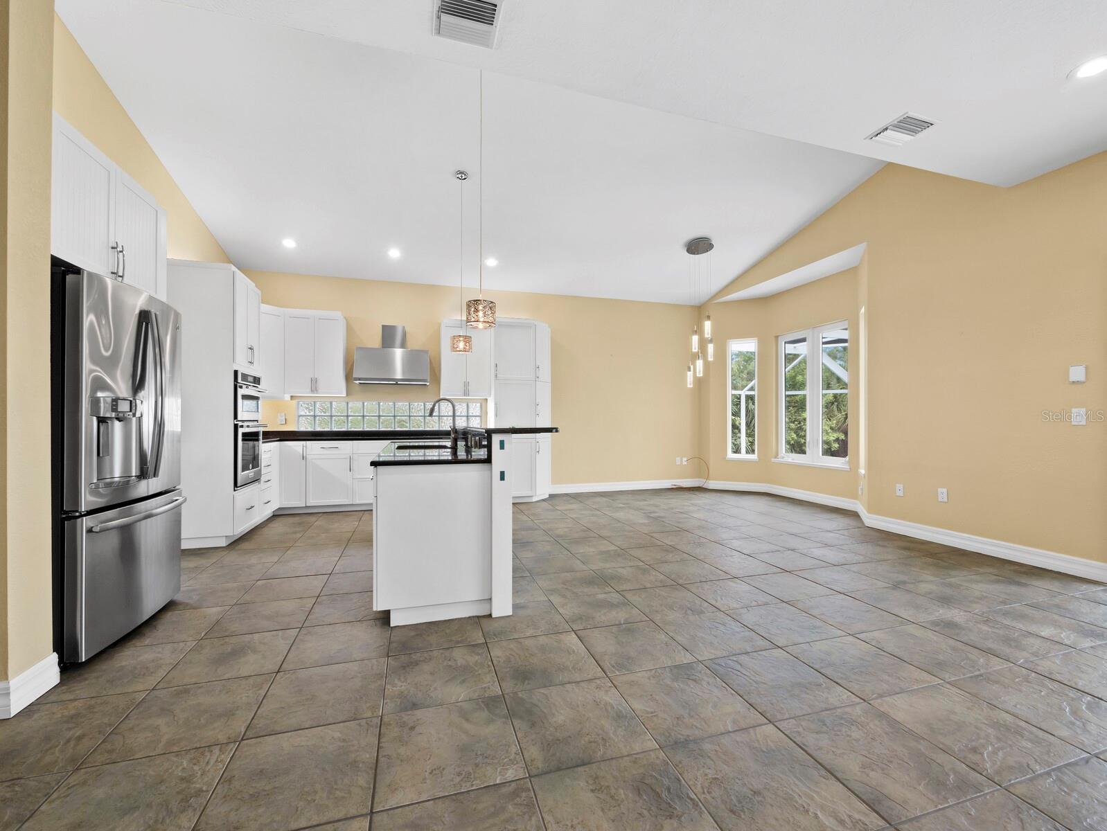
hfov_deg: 102.0
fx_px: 448
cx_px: 554
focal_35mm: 14
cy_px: 416
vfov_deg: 85.7
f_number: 11
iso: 400
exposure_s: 1/2
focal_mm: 7
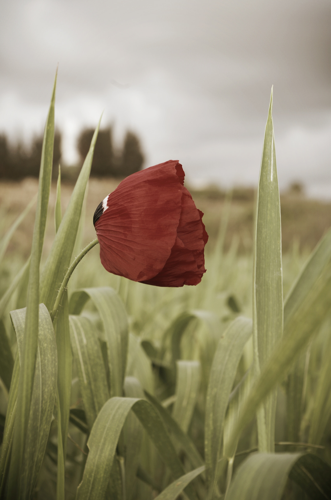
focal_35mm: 82
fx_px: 1136
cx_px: 166
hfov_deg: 16.6
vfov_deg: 24.8
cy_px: 250
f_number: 8
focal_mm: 55
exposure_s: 1/40
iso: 100
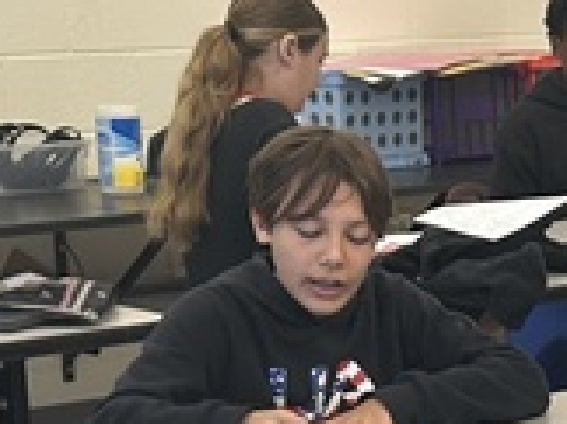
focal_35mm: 152
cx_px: 707
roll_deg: -0.8
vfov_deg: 9.4
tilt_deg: -17.0
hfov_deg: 12.7
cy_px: 694
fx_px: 2486
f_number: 1.78
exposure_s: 1/90
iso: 100
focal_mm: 6.86
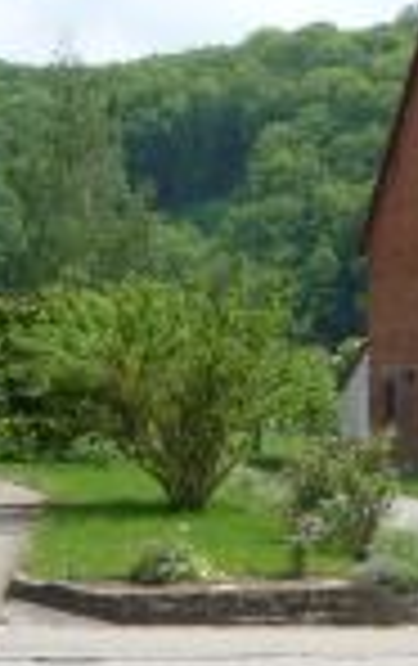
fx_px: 1997
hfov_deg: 11.8
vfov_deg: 18.6
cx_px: 445
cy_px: 598
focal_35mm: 110
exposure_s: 1/400
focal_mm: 5.2
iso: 100
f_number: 5
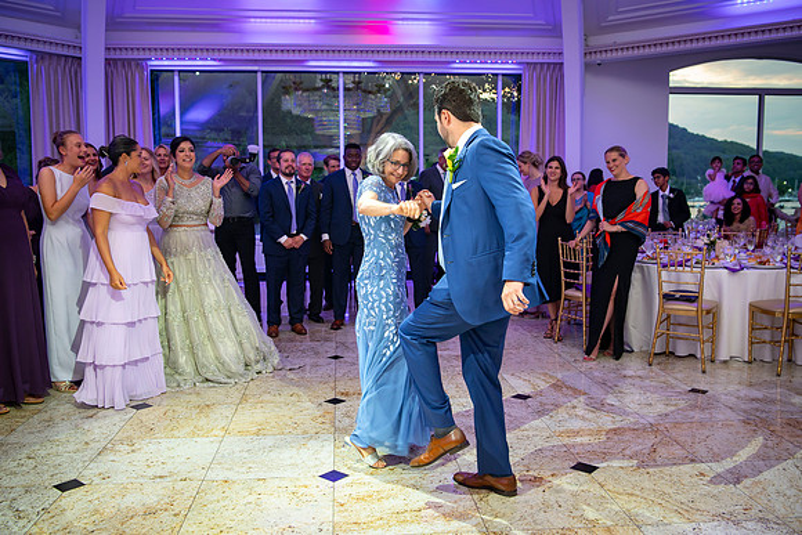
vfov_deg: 39.9
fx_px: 736
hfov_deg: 57.1
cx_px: 399
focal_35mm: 33
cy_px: 264
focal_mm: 30
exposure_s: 1/80
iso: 800
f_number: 4
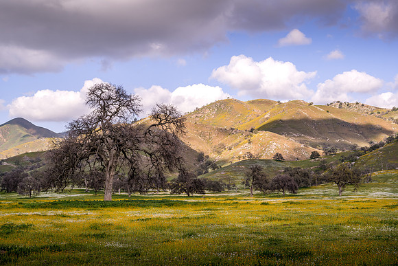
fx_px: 575
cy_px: 133
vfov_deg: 26.0
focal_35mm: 52
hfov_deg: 38.2
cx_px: 199
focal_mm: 52
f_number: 11
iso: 110
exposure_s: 1/60
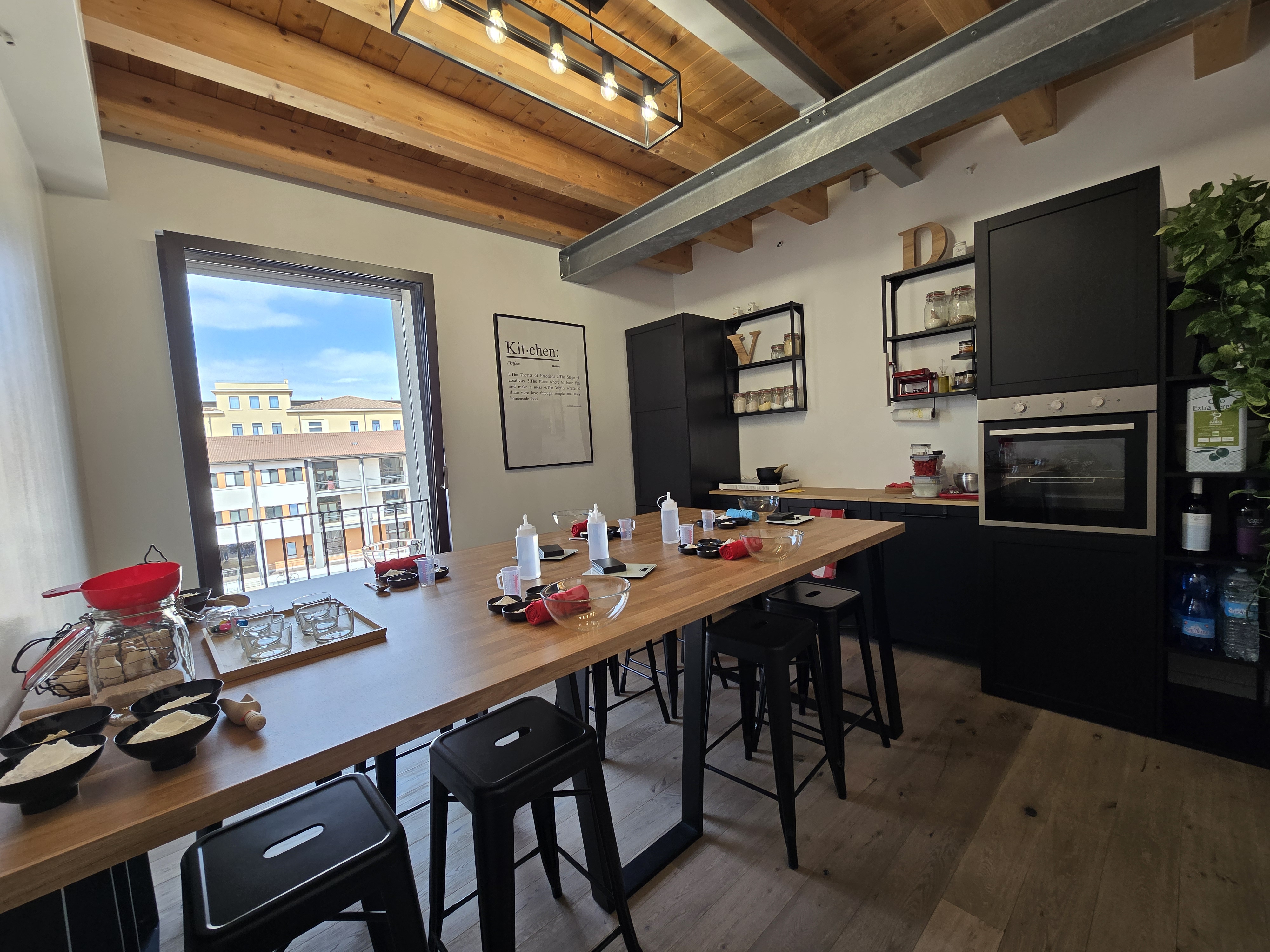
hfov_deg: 106.2
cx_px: 635
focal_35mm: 13
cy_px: 476
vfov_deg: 89.9
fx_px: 477
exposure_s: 1/105
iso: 50
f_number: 2.2
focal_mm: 2.2
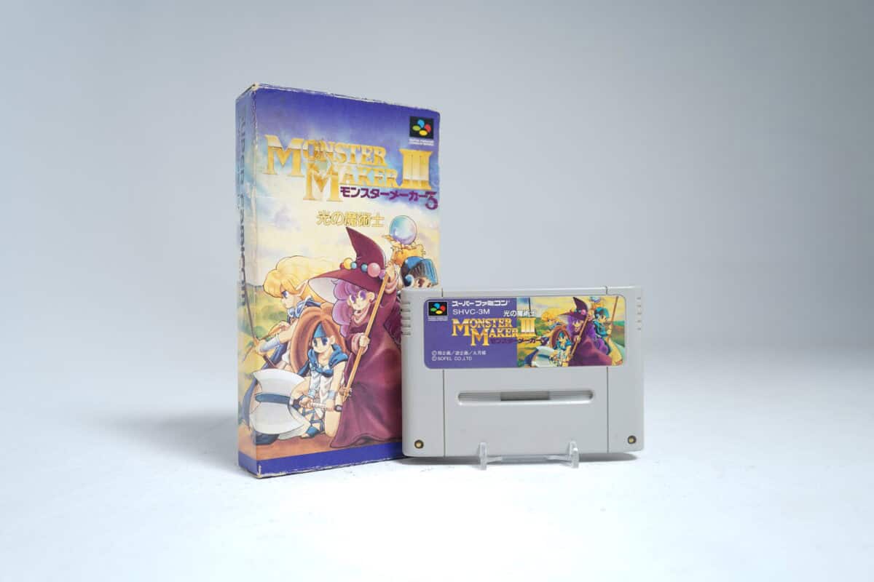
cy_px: 291
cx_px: 437
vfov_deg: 43.6
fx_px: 728
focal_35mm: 30
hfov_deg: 61.9
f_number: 4
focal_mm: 30
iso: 64
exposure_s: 1/5
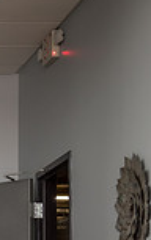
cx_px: -230
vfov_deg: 11.8
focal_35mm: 174
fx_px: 1142
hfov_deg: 7.1
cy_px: 282
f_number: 2.8
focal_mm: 45
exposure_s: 1/250
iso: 400
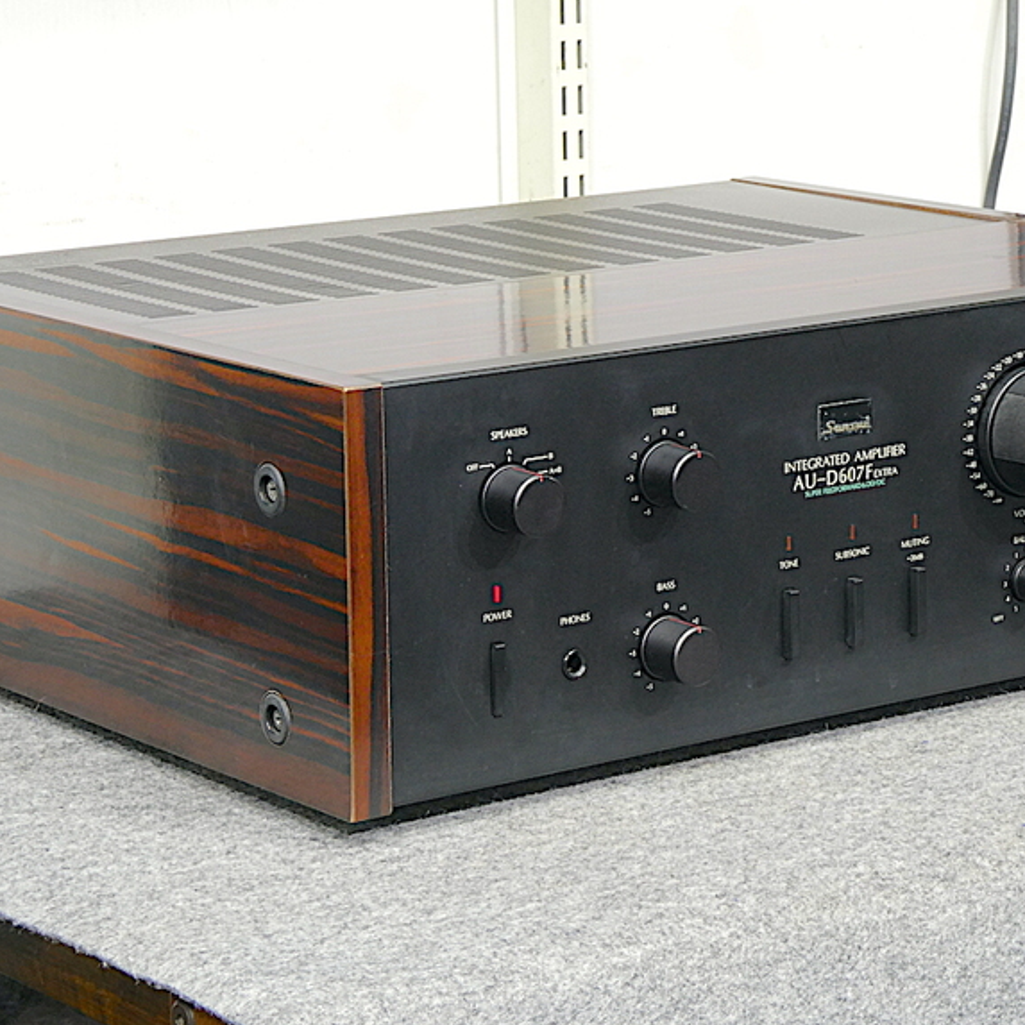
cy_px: 463
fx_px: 3920
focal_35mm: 117
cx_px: 583
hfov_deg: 14.9
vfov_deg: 14.9
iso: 100
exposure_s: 1.6
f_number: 8
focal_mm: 14.1
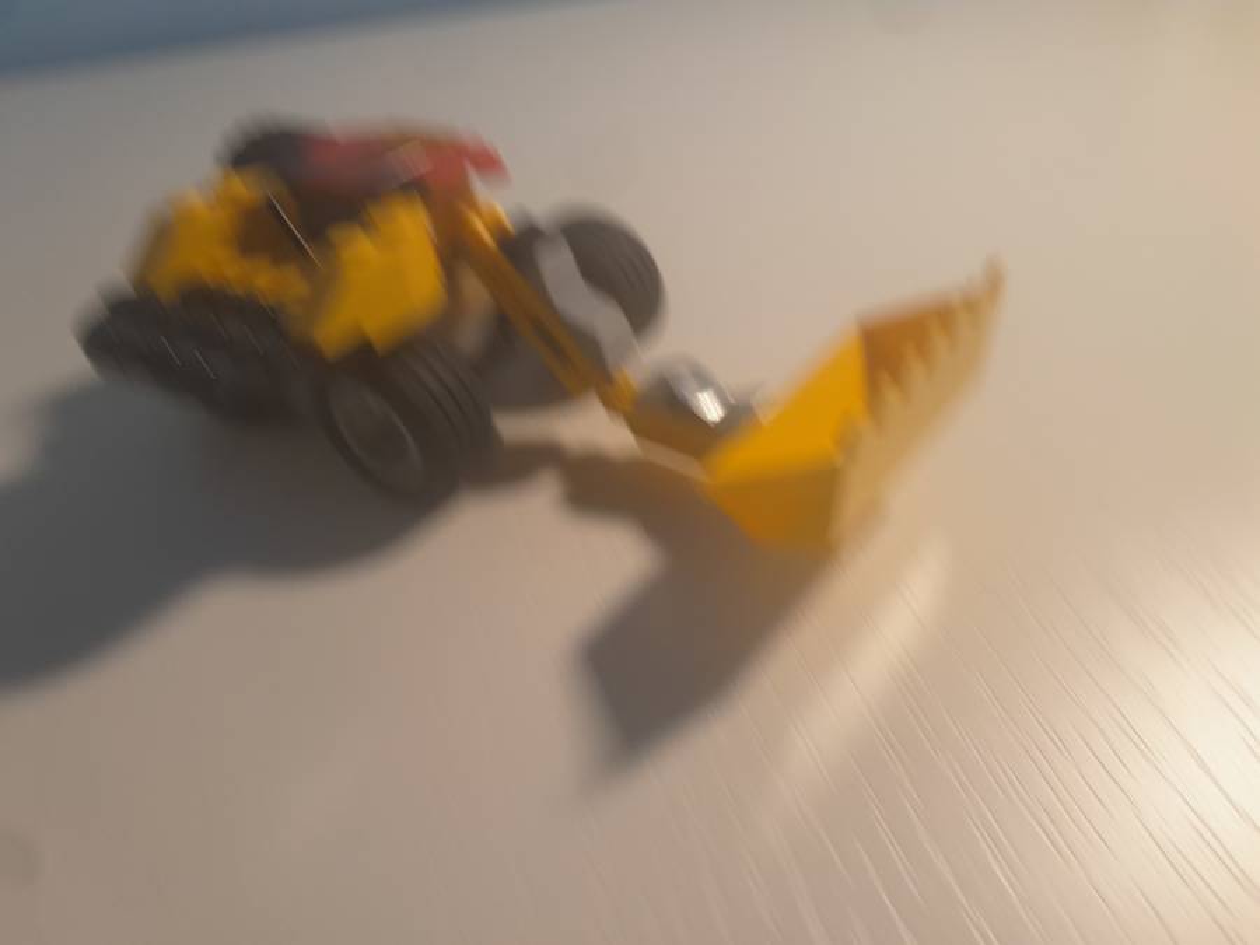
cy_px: 472
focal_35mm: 26
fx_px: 946
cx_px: 630
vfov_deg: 53.1
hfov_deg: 67.3
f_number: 1.8
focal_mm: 4
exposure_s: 1/60
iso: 50
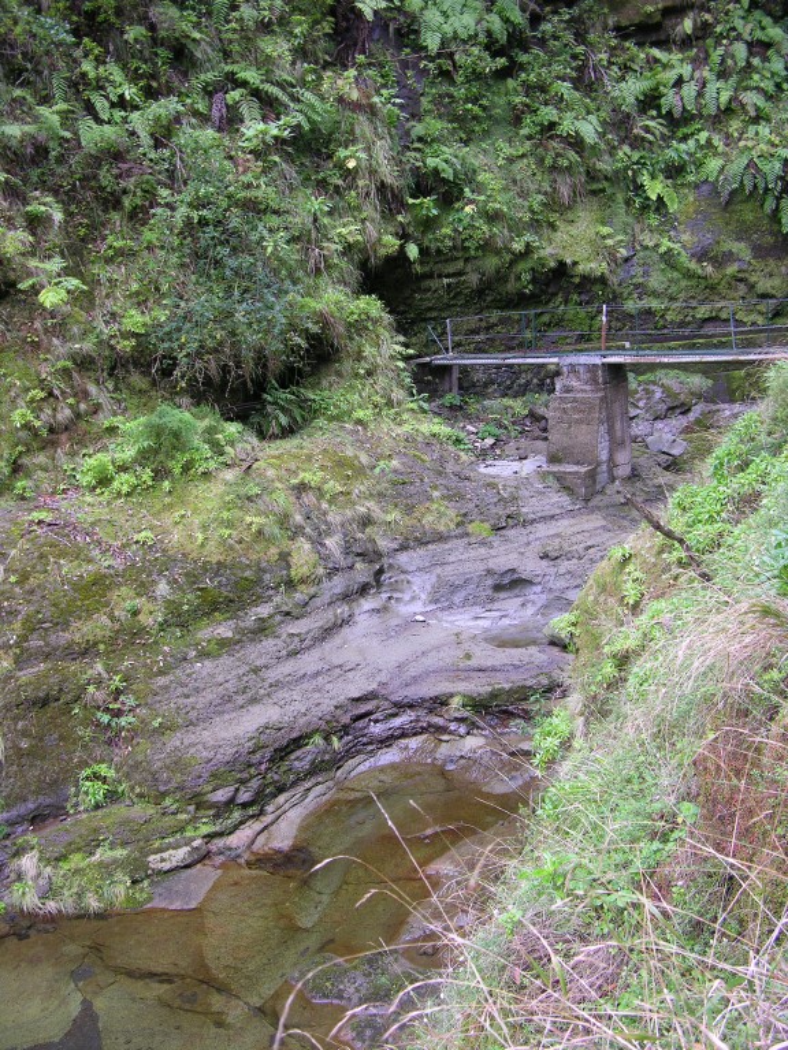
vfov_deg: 52.6
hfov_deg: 40.7
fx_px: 1062
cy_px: 525
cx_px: 394
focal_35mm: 35
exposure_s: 1/8.8
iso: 50
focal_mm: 8.9
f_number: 2.8
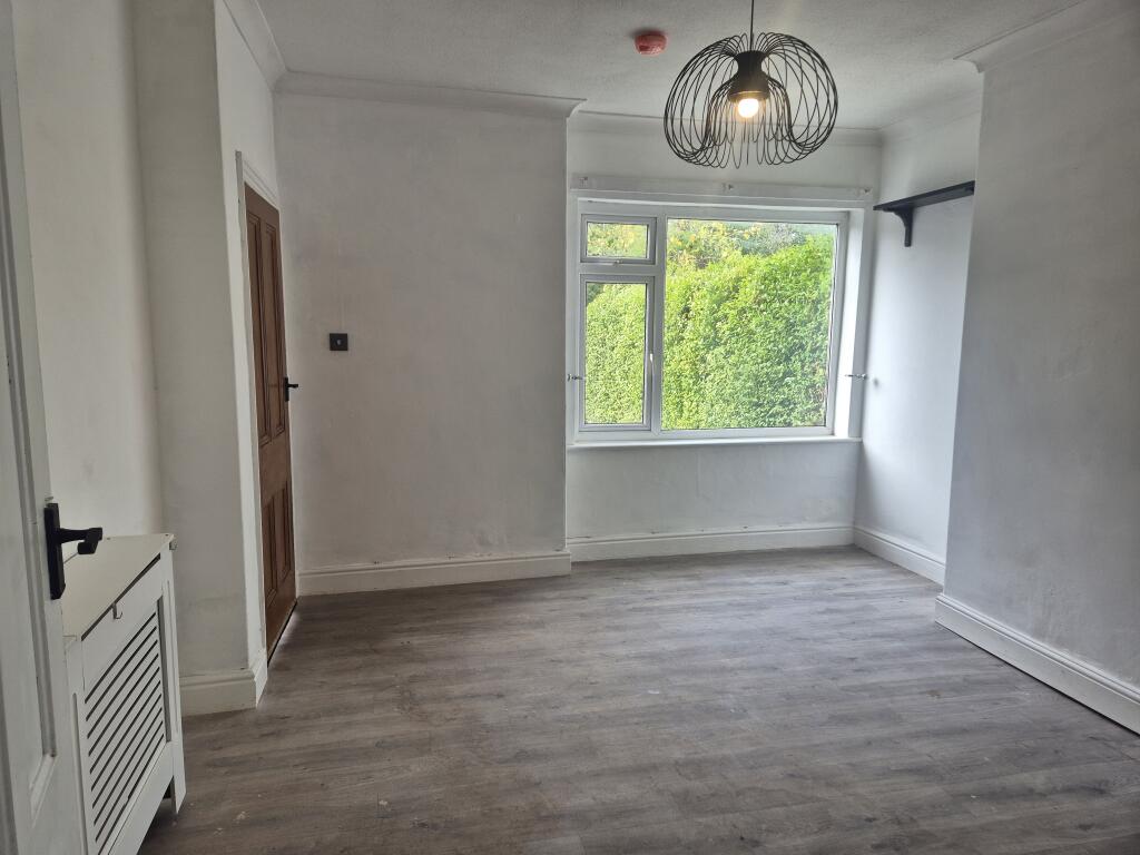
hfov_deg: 73.9
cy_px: 428
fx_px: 757
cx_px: 570
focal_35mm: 23
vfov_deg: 58.9
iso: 50
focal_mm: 5.4
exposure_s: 1/200
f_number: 1.8
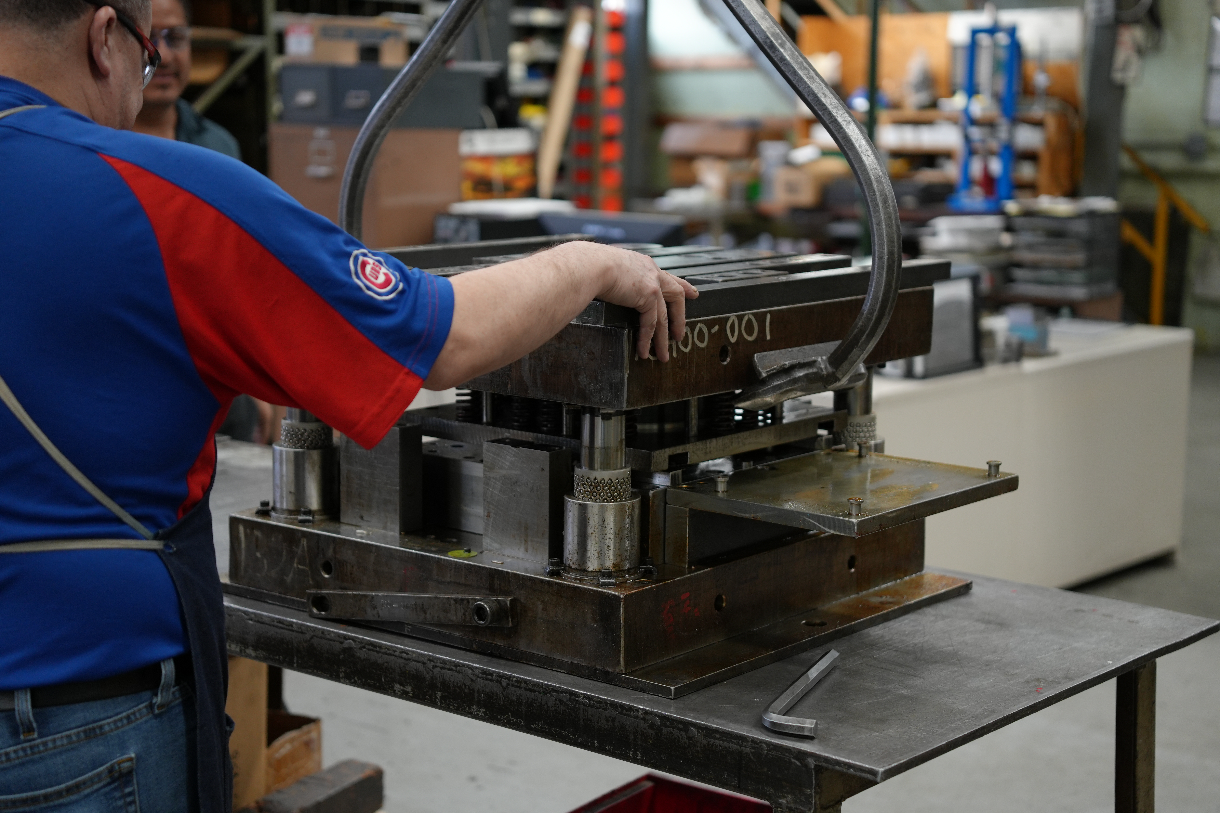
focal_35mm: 60
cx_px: 610
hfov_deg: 33.4
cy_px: 406
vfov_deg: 22.6
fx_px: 2033
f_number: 1.8
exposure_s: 1/200
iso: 320
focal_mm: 40
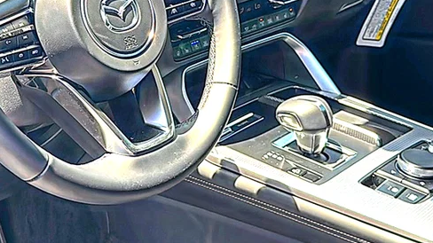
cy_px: 32
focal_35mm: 61
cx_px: 168
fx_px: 700
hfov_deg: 34.2
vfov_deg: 19.4
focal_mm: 6.86
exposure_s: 1/257
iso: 80
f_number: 1.78
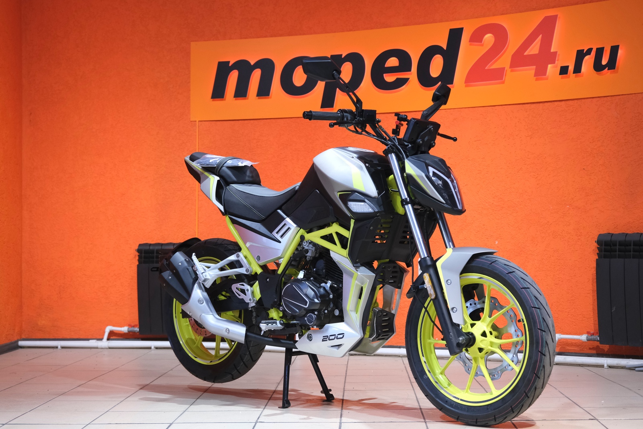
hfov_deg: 33.9
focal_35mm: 59
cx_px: 322
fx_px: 1054
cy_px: 214
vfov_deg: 23.0
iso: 1600
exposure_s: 1/100
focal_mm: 39.3
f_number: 4
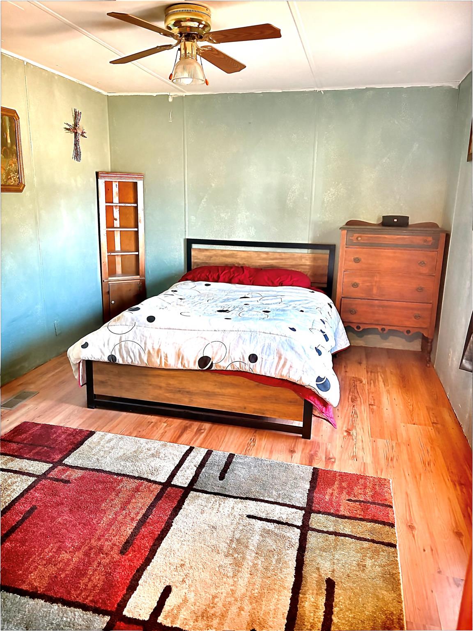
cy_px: 316
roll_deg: -0.9
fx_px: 474
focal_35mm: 26
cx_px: 236
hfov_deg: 53.1
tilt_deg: -14.1
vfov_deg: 67.3
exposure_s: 1/60
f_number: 1.6
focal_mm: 5.96
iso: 400
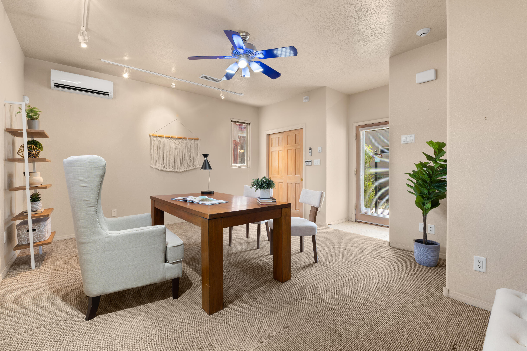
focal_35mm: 16
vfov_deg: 75.1
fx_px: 228
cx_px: 264
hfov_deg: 98.2
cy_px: 176
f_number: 8
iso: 100
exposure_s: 1.6
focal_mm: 10.4
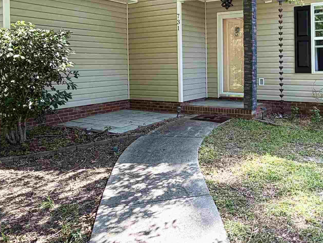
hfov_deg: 51.4
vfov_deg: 40.8
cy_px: 65
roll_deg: +1.0
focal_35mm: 34
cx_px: 246
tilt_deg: -0.5
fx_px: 317
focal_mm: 2.22
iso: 40
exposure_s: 1/154
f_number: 2.2
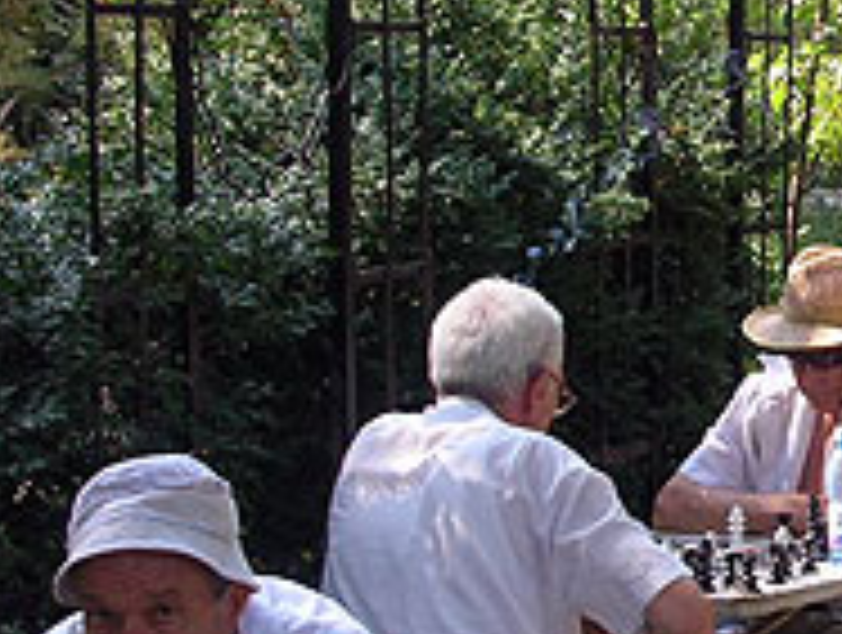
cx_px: 991
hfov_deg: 12.9
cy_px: 418
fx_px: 3631
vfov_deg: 10.0
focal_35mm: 149
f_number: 3.6
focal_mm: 10.2
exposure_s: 1/88.4
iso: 50
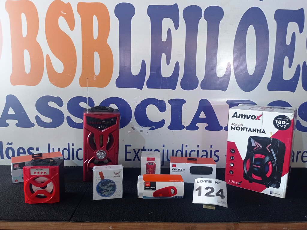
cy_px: 115
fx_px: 248
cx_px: 154
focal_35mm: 28
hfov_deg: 63.5
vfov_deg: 49.7
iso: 231
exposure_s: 1/60
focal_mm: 4.7
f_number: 1.79
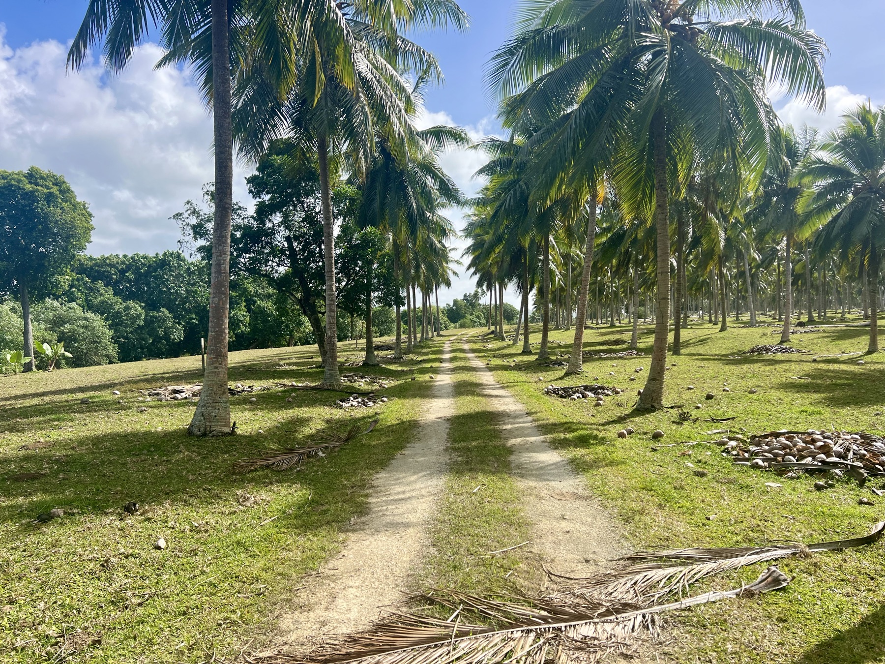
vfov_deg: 53.1
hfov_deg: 67.3
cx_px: 442
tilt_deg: -0.9
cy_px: 332
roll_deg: +1.8
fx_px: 665
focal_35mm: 26
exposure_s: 1/3356
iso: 50
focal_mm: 5.7
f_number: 1.5
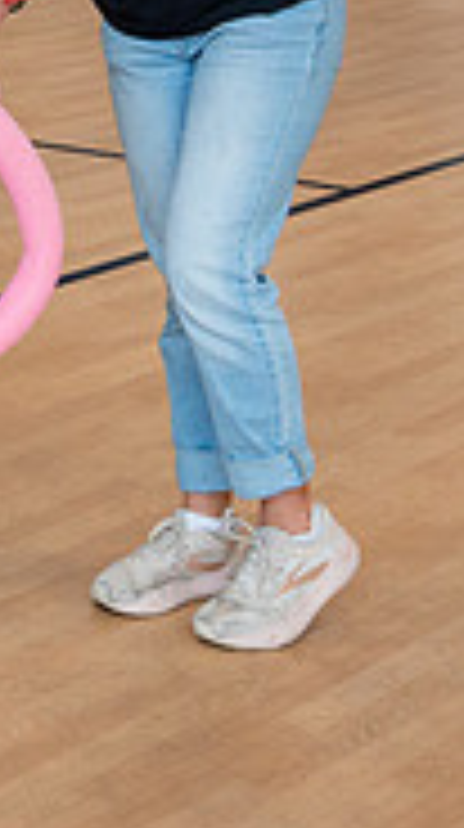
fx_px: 2788
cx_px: -554
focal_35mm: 127
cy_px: -150
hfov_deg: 8.8
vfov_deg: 16.3
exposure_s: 1/125
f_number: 5
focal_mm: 32.5
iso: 640
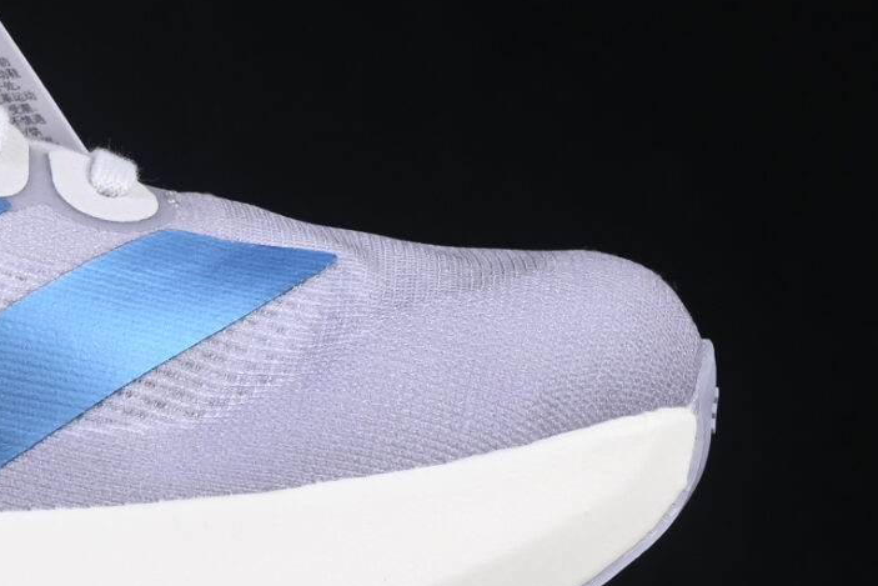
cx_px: -387
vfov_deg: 5.0
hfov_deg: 7.4
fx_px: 6659
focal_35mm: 273
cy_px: 138
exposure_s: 1/80
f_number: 8
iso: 160
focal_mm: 50
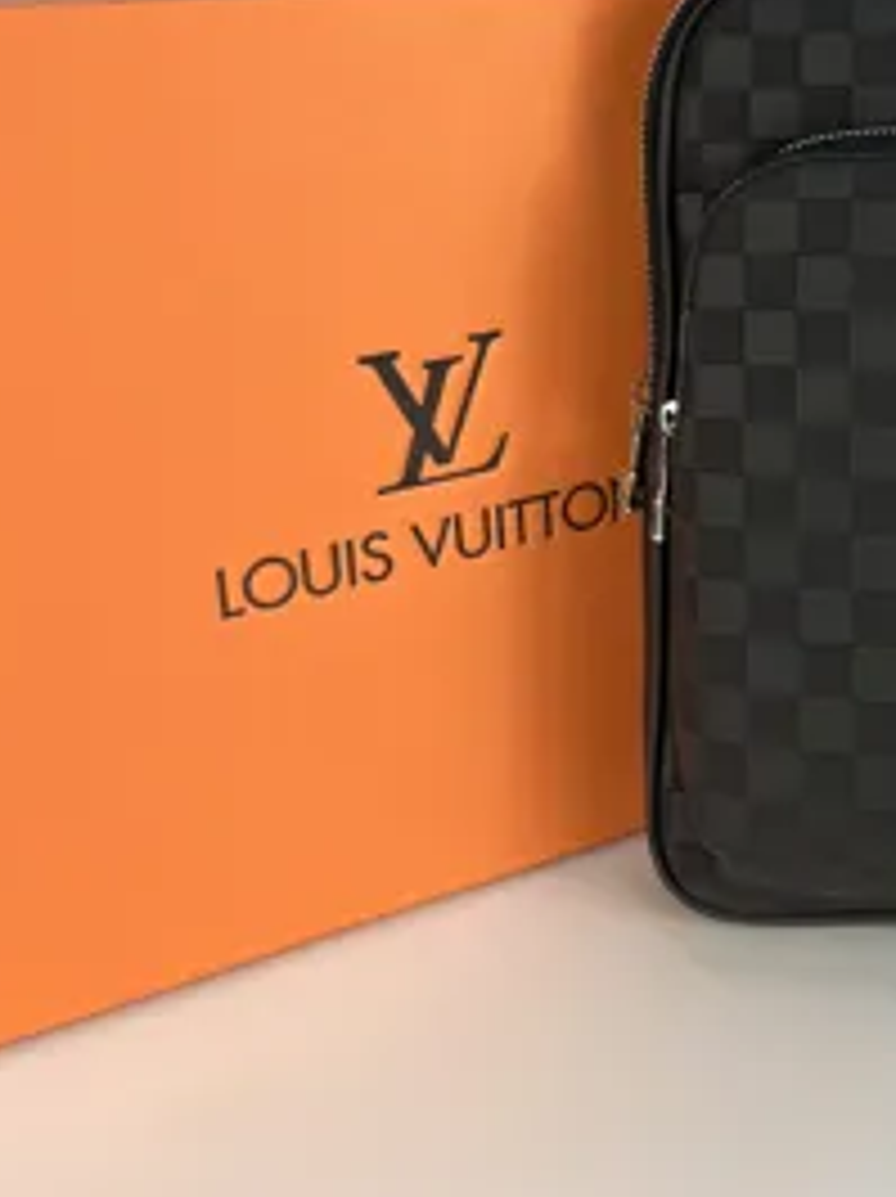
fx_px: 1625
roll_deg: +2.2
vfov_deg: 38.9
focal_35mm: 47
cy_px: 243
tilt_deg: -12.8
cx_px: 756
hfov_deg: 29.9
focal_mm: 5.7
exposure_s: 1/949
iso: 50
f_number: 1.5
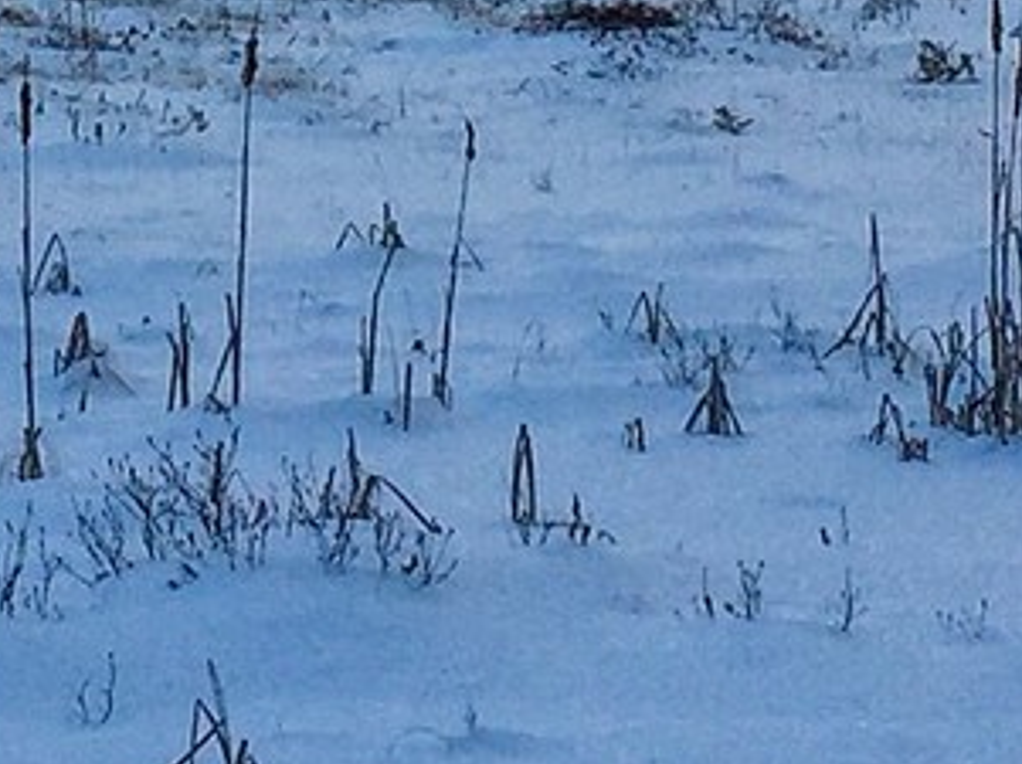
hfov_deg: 10.2
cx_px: 248
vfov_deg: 7.5
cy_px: -560
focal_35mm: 193
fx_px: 5691
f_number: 2.2
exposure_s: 1/760
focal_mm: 4.15
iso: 32
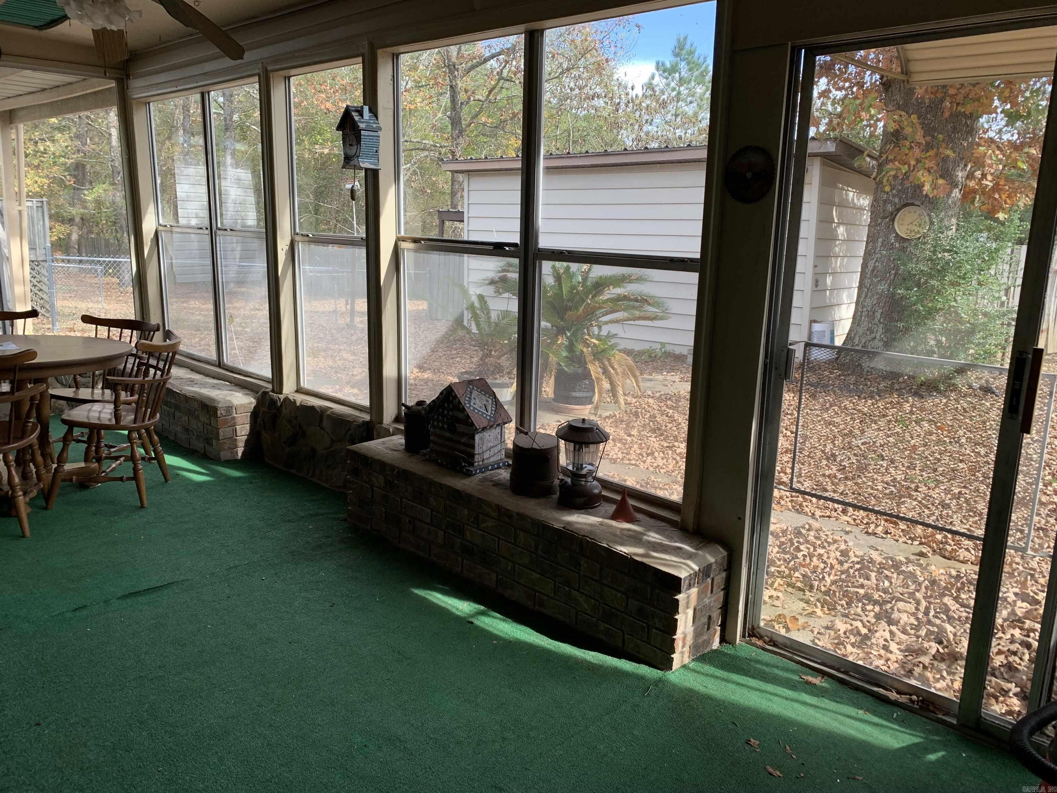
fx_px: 794
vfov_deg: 53.1
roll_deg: -1.5
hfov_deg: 67.3
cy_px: 396
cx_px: 528
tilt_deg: -13.0
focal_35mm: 26
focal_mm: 4.25
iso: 25
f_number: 1.8
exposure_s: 1/190
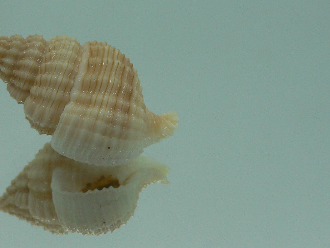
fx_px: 515
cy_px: 118
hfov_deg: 34.8
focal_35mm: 54
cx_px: 81
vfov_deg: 27.0
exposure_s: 1/60
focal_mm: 4.6
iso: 80
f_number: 2.8
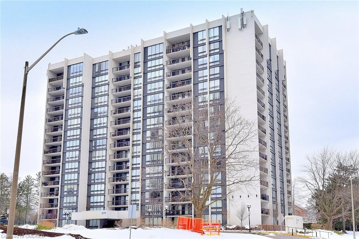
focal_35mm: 26
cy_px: 120
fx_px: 259
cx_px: 180
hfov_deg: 69.4
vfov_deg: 49.5
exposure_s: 1/400
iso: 400
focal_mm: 26
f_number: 10
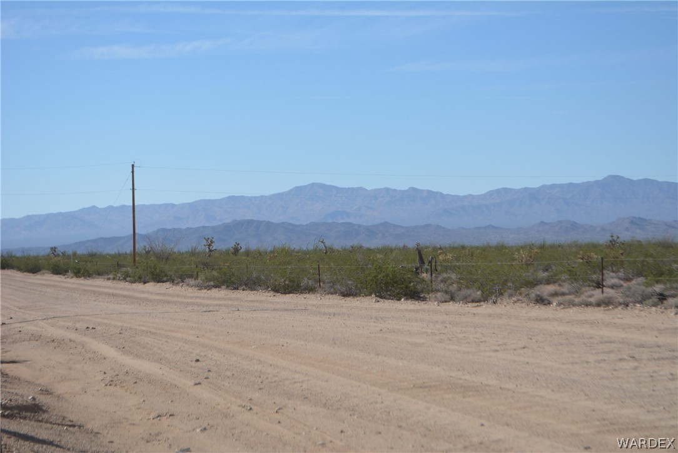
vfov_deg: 16.6
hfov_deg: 24.6
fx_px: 1555
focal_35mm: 82
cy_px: 226
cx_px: 339
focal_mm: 55
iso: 400
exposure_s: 1/2000
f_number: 7.1
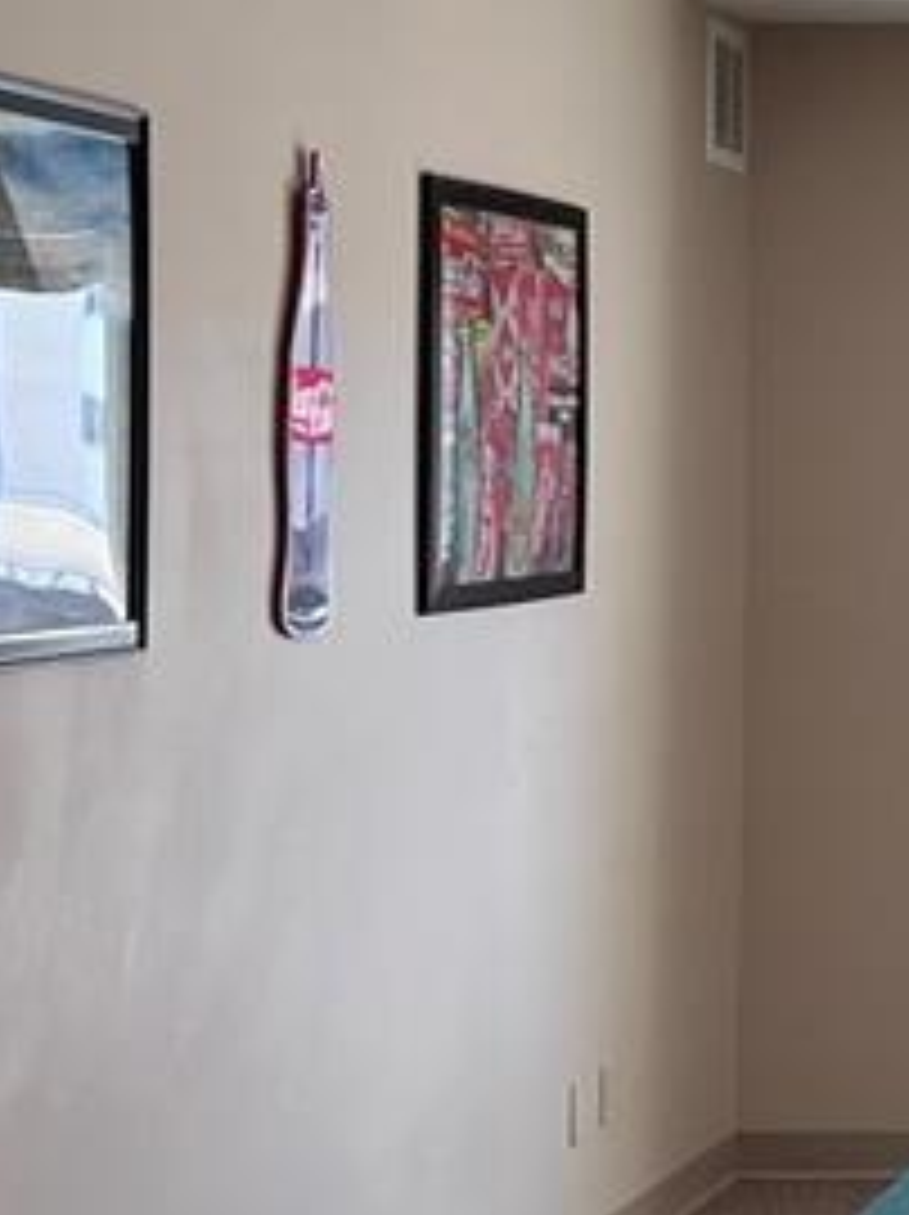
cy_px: 482
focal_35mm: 104
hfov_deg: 12.8
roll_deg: -0.3
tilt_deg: +1.8
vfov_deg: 18.9
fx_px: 3647
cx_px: 1663
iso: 80
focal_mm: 5.7
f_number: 1.5
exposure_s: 1/120
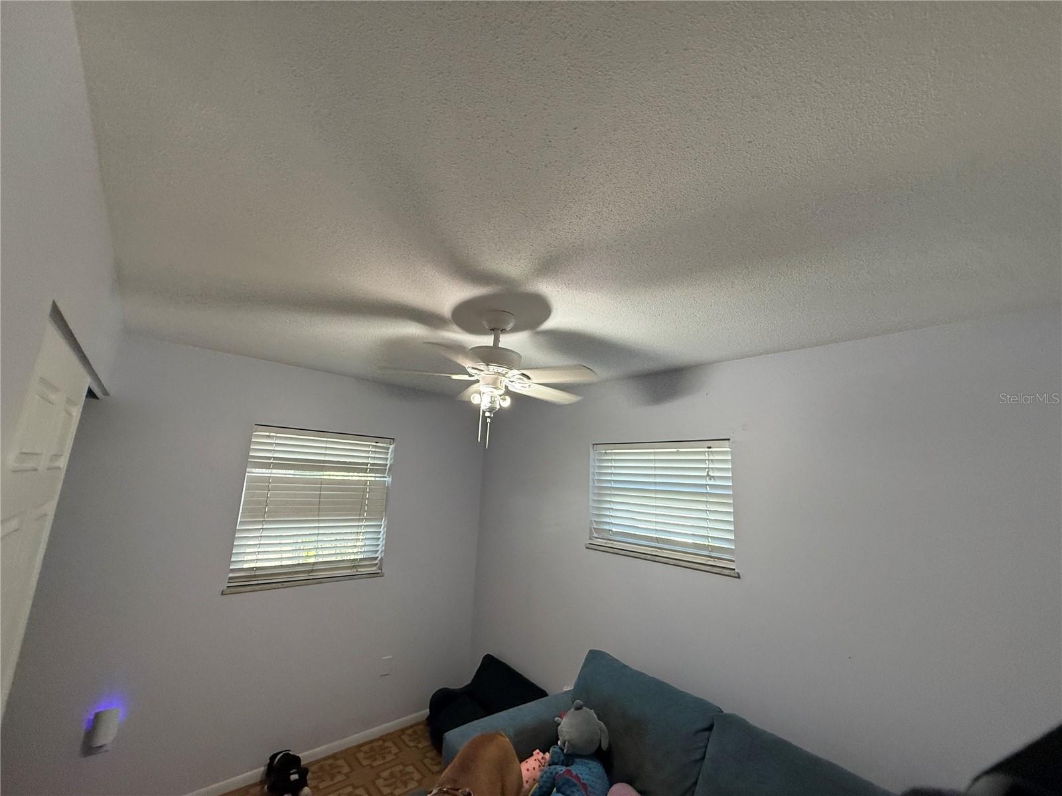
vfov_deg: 85.7
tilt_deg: +11.7
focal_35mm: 14
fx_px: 430
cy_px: 398
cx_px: 531
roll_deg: -2.2
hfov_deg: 102.1
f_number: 2.2
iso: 200
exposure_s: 1/120
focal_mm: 2.22
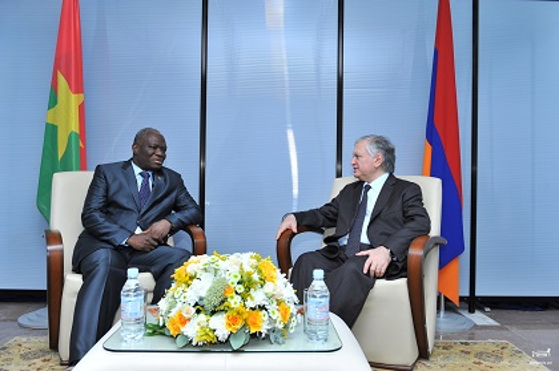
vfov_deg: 44.9
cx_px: 280
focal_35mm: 29
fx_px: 450
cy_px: 186
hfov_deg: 63.7
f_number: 5
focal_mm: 29
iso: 1000
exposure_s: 1/320
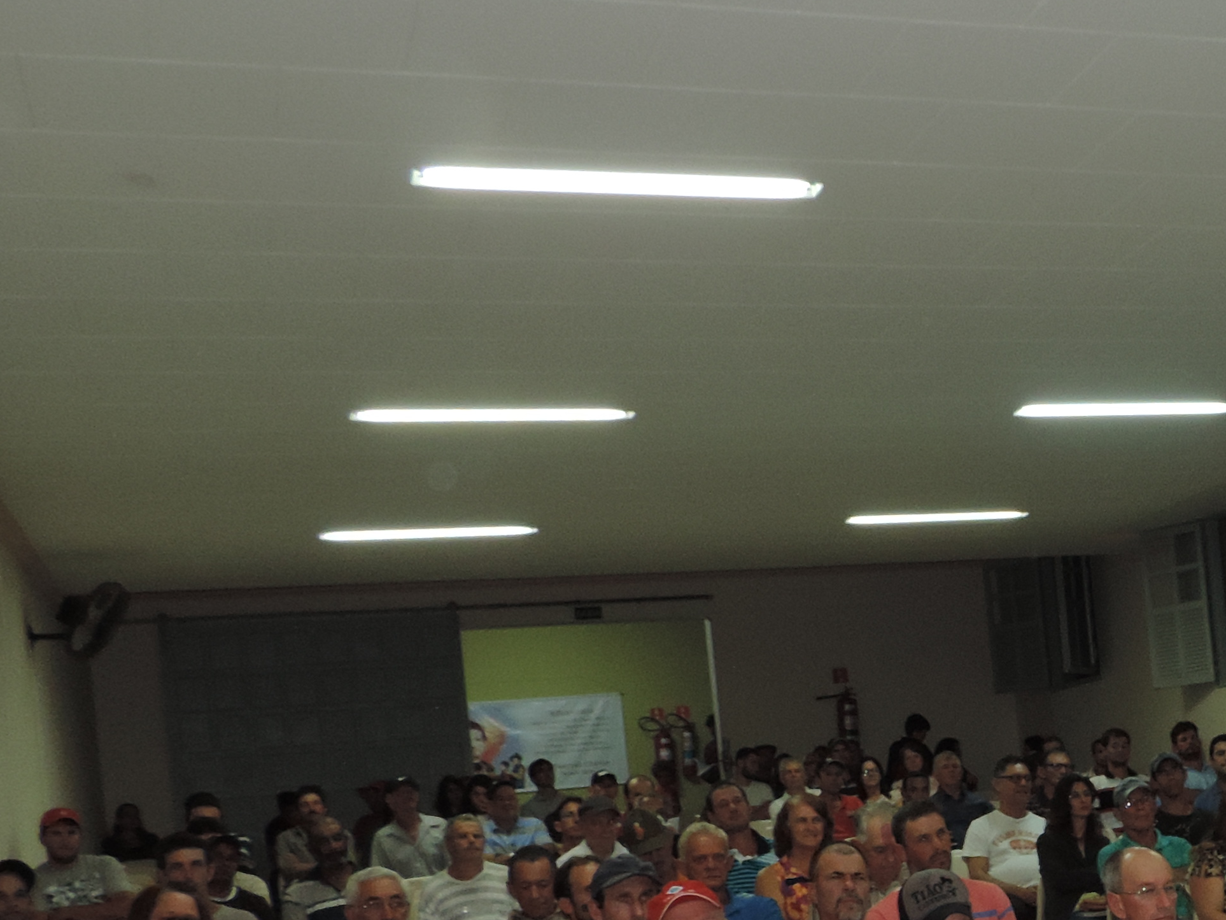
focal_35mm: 61
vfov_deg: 23.3
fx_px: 2161
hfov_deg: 29.3
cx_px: 1271
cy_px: 861
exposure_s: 1/30
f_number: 3
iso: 200
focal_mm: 4.3
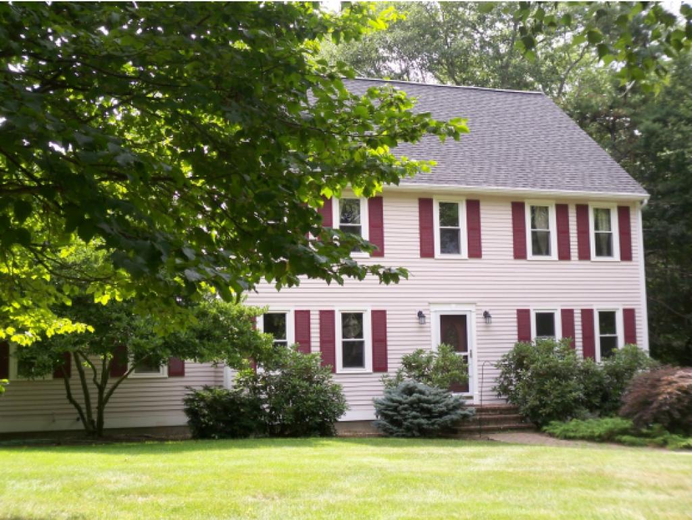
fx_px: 980
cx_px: 346
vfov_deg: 29.7
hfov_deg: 38.9
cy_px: 260
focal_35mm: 49
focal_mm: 8
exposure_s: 1/60
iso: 50
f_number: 4
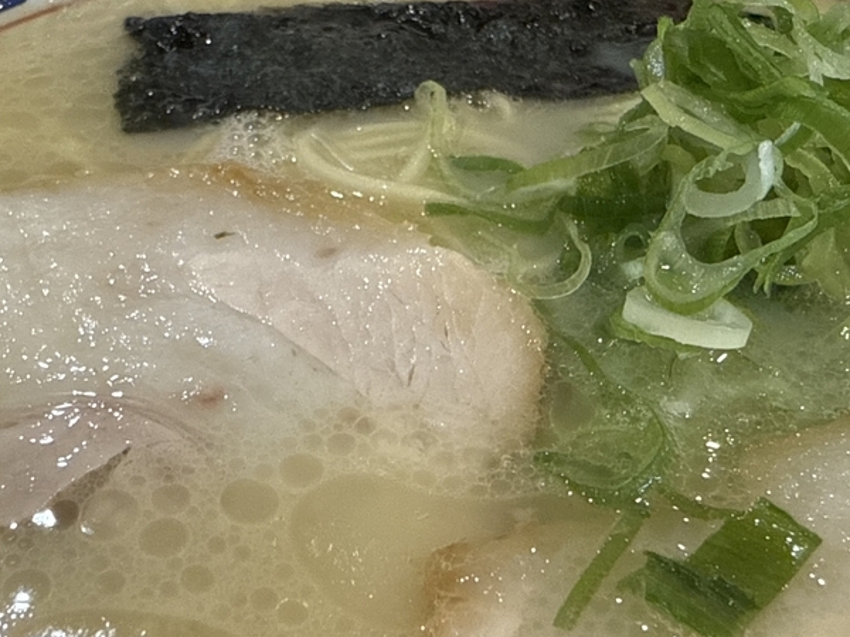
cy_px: 375
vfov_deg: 29.1
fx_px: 1228
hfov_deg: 38.0
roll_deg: +0.4
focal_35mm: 50
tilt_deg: -39.7
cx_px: 326
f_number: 2.2
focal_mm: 2.22
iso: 500
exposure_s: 1/120
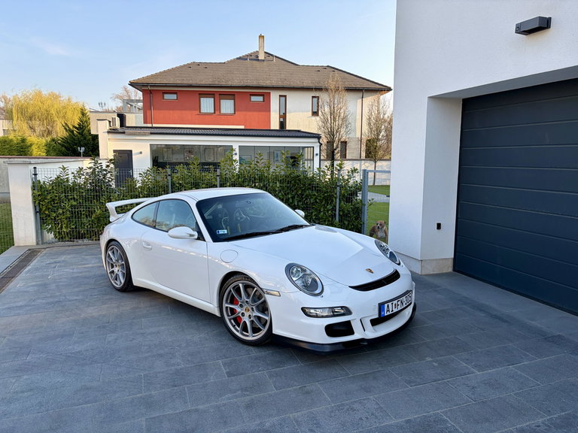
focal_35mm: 26
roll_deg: -0.3
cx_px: 289
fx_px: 434
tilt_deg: -7.2
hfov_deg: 67.3
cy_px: 216
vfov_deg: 53.1
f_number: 1.6
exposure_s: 1/694
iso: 50
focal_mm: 5.96
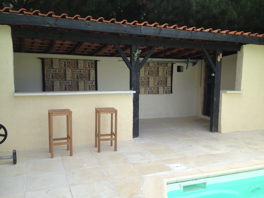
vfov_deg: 40.7
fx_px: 267
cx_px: 132
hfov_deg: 52.6
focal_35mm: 35
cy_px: 99
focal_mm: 4.28
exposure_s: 1/394
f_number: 2.4
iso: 50
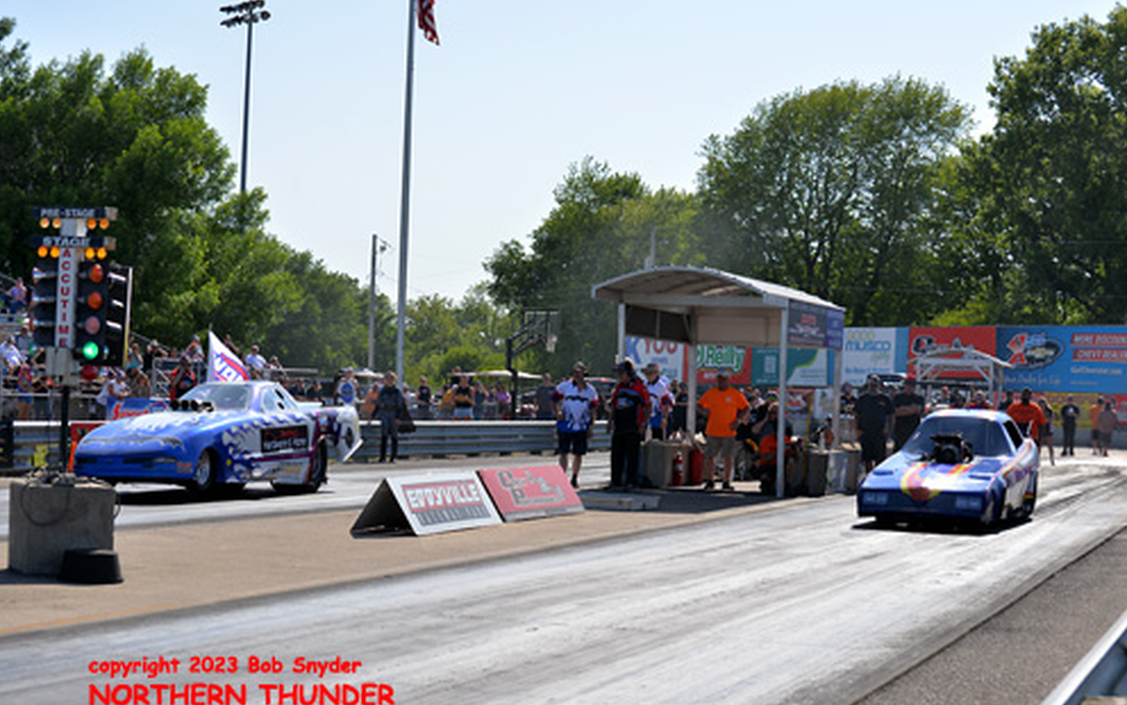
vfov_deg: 18.1
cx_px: 566
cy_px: 373
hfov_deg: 28.6
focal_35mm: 72
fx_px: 2211
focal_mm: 70
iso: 400
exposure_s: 1/2000
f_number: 7.1
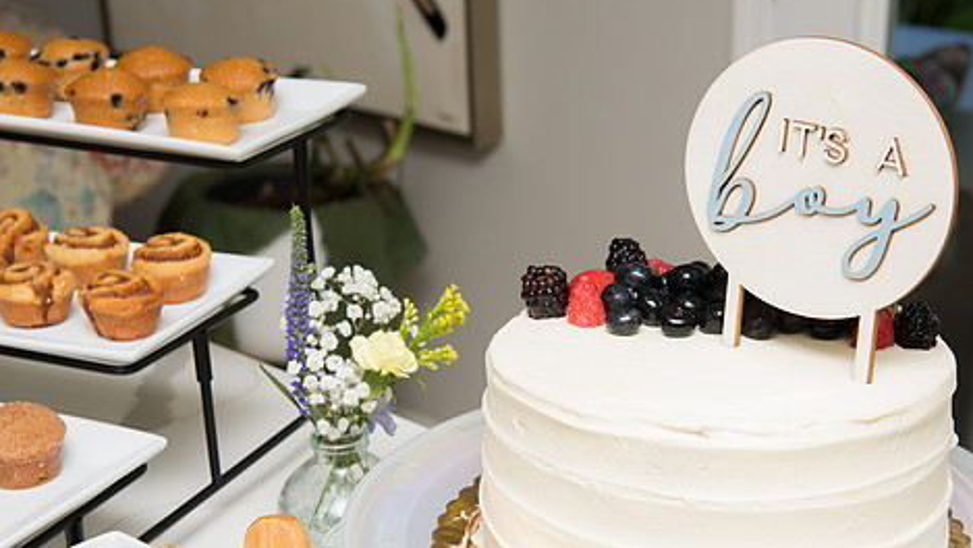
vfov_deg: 18.0
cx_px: 567
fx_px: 1729
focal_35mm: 67
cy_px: 348
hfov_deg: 31.4
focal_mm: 50
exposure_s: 1/160
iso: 500
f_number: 8
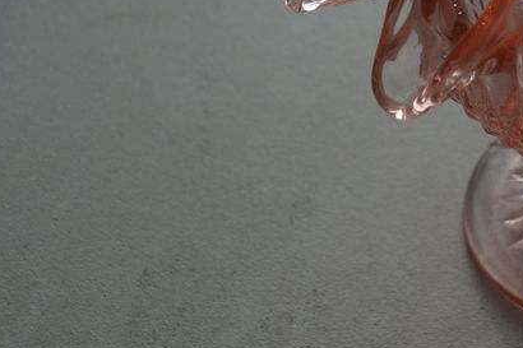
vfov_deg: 14.3
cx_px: 586
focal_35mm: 95
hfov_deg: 20.4
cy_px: 61
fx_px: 1380
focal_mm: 26
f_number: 6.3
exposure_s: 1/160
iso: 100
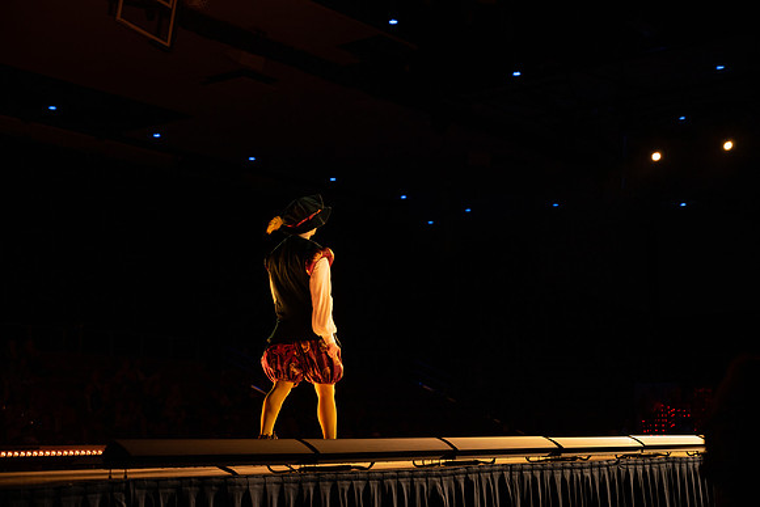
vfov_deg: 23.8
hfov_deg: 35.0
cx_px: 380
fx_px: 1204
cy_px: 254
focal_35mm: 57
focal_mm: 57
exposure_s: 1/400
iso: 800
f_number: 4
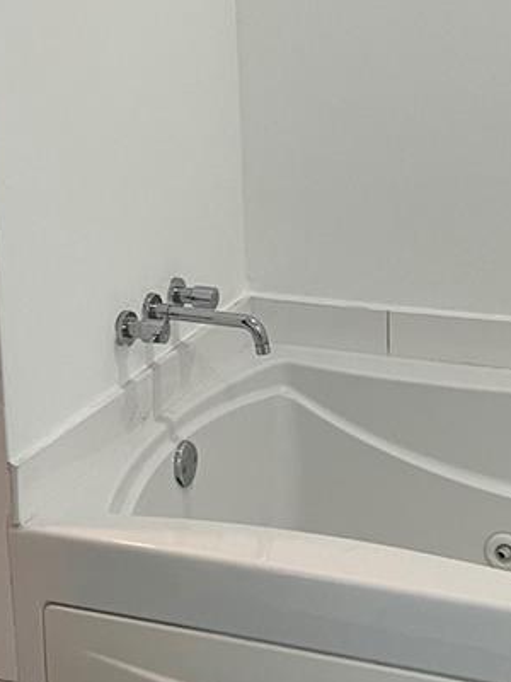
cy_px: 189
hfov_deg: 18.9
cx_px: 254
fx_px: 1535
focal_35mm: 78
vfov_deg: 24.8
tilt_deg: -12.3
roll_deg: +1.9
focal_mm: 5.7
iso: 125
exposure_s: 1/60
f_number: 1.5
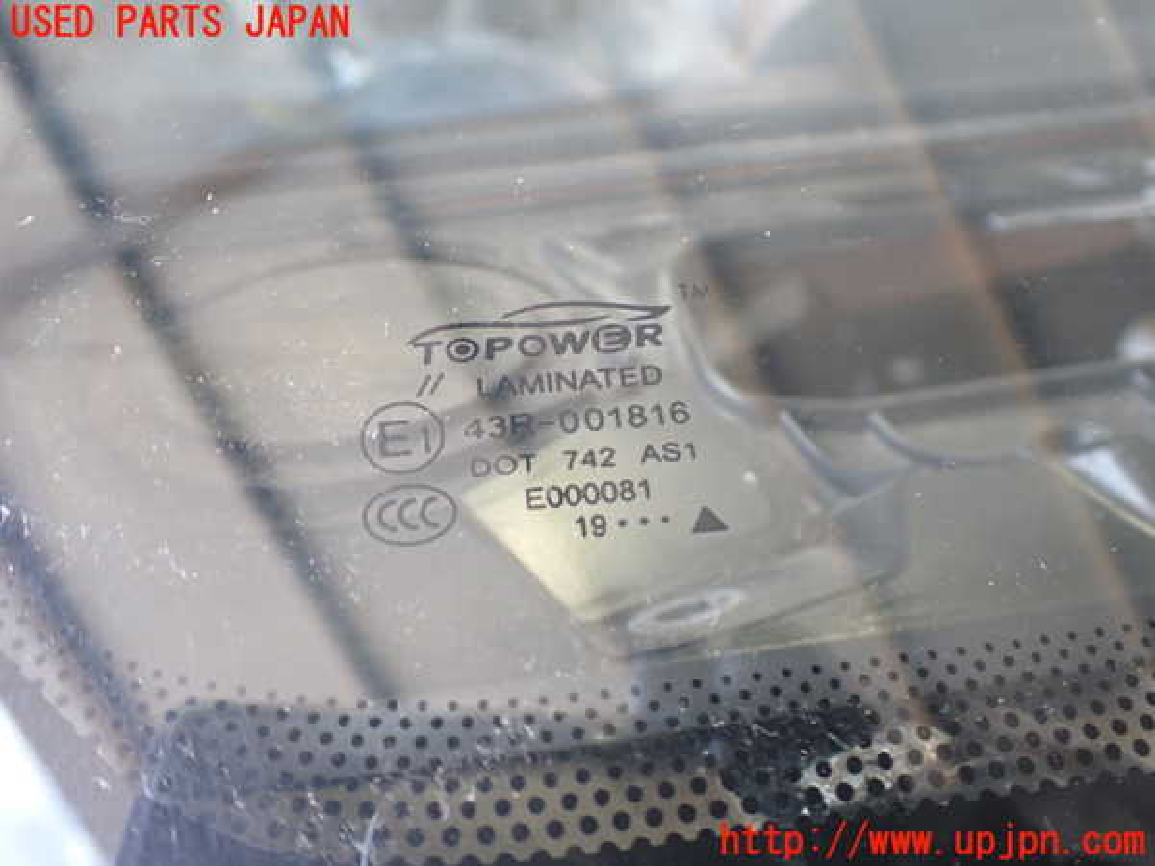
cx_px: 578
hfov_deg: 60.0
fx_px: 1001
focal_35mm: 30
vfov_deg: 46.8
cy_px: 433
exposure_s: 1/125
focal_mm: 5.4
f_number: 2.3
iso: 320
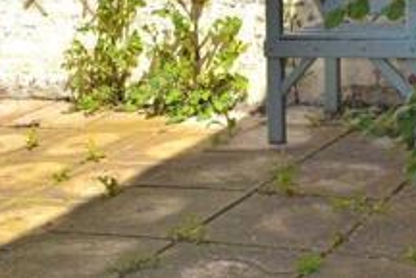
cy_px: -139
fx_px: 947
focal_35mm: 82
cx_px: 397
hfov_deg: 23.9
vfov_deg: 15.4
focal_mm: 18
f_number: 16
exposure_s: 1/200
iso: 1600
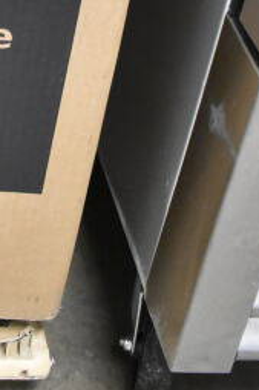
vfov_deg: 16.8
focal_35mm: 108
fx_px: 1167
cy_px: -232
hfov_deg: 12.0
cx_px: -158
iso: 4500
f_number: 3.5
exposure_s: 1/30
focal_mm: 20
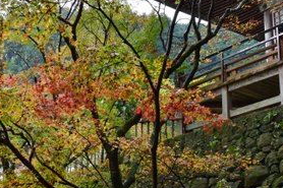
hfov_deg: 26.3
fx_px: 597
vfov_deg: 17.9
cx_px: 69
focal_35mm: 76
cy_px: 75
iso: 400
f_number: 8
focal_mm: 22
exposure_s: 1/60
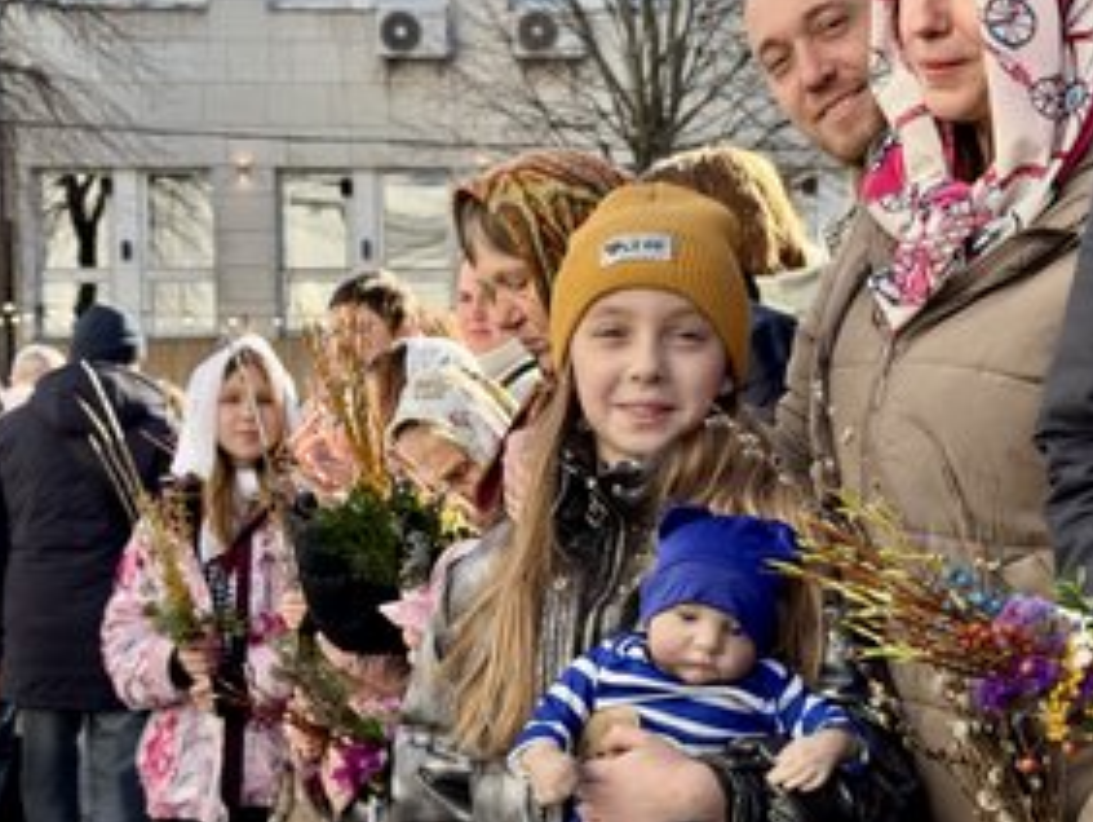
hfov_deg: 28.4
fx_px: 2149
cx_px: 725
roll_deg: +0.5
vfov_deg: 21.6
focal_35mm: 68
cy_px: 485
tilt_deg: +0.0
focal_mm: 6.76
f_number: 1.78
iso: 64
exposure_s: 1/1312
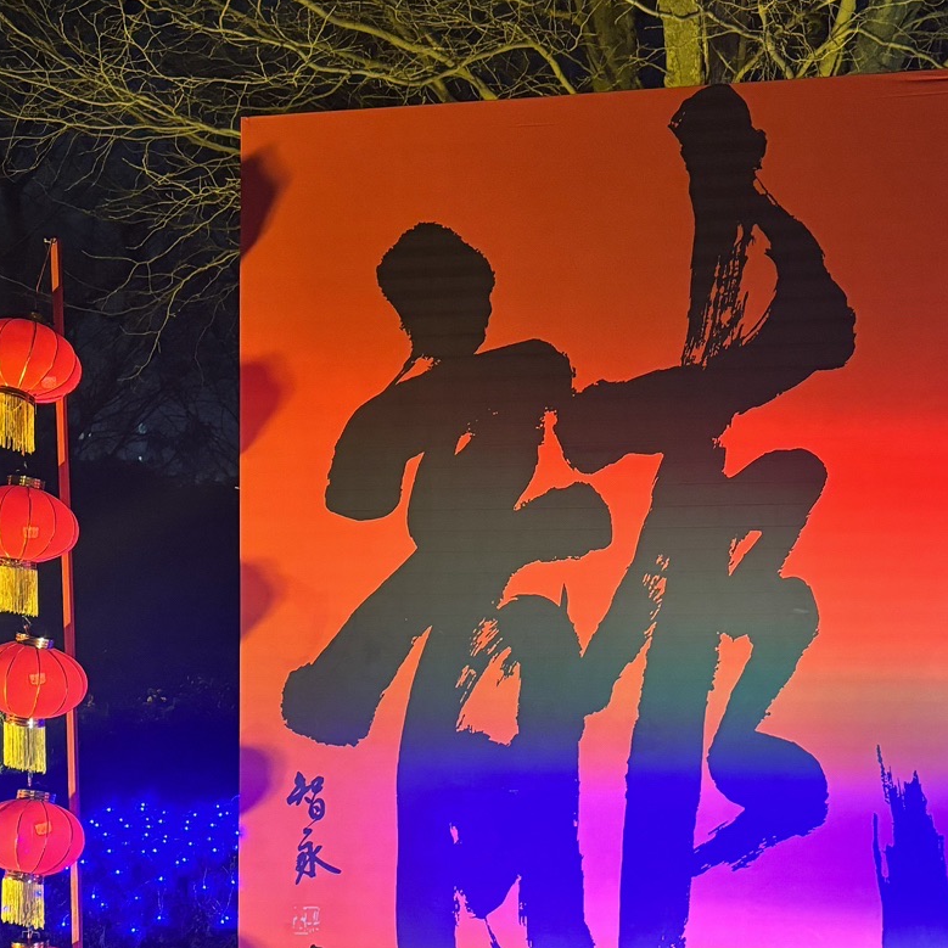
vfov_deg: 28.4
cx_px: 568
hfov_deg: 29.0
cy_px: 761
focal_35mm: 59
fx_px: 1828
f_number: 1.6
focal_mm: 5.96
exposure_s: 1/50
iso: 320
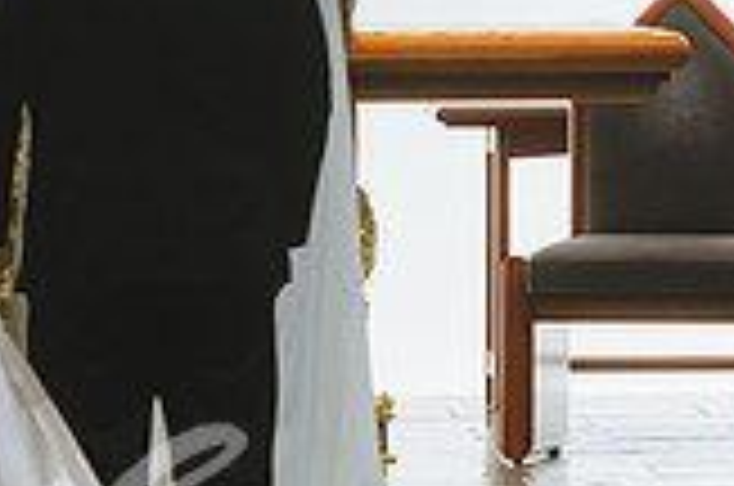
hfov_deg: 4.5
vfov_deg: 3.0
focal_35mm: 463
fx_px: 9422
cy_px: 171
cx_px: -14
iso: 2500
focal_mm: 130
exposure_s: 1/250
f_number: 2.8
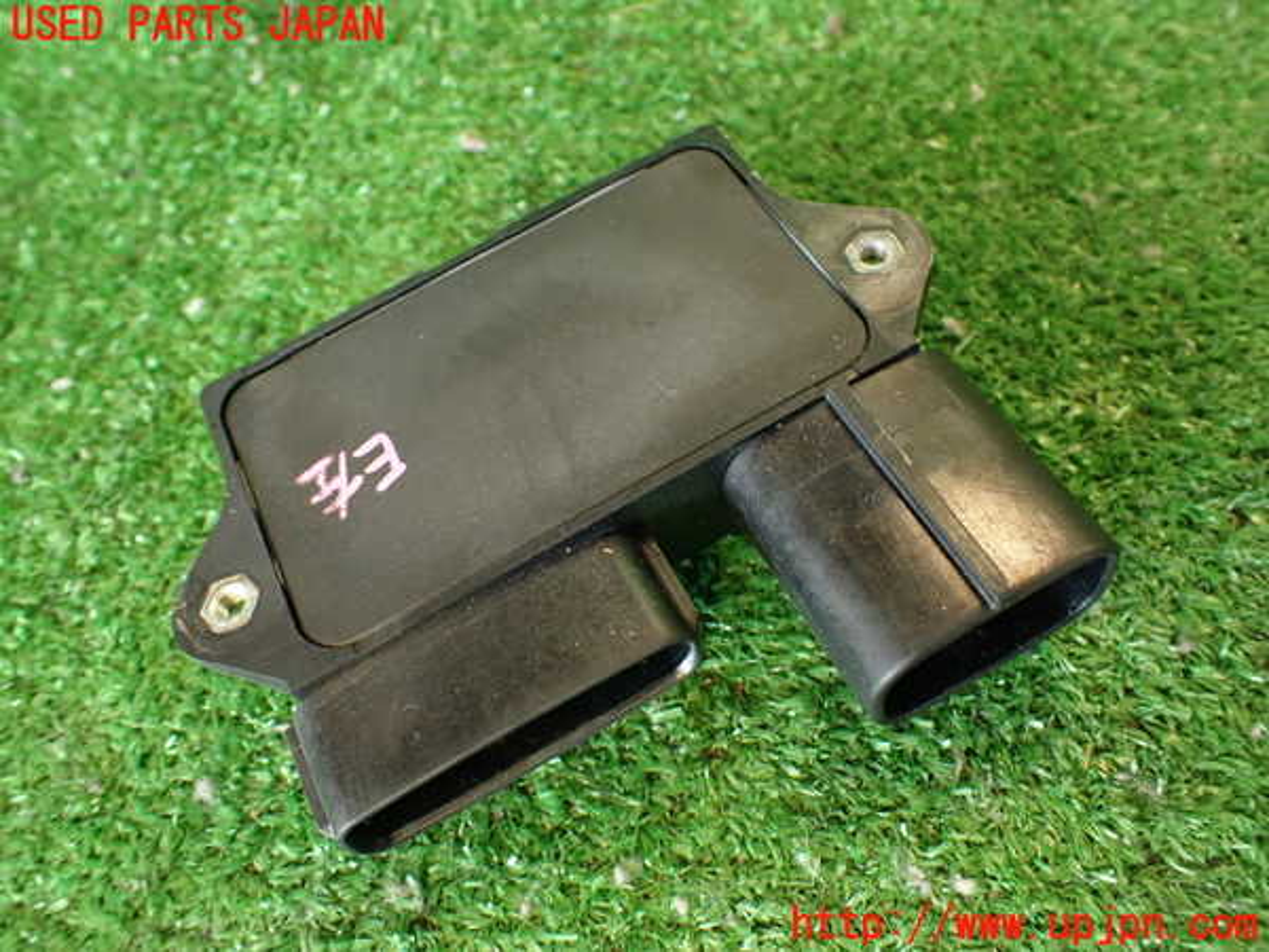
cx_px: 634
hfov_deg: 60.0
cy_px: 476
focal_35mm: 30
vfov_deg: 46.8
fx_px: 1100
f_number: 2.3
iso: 250
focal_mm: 5.4
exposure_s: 1/30
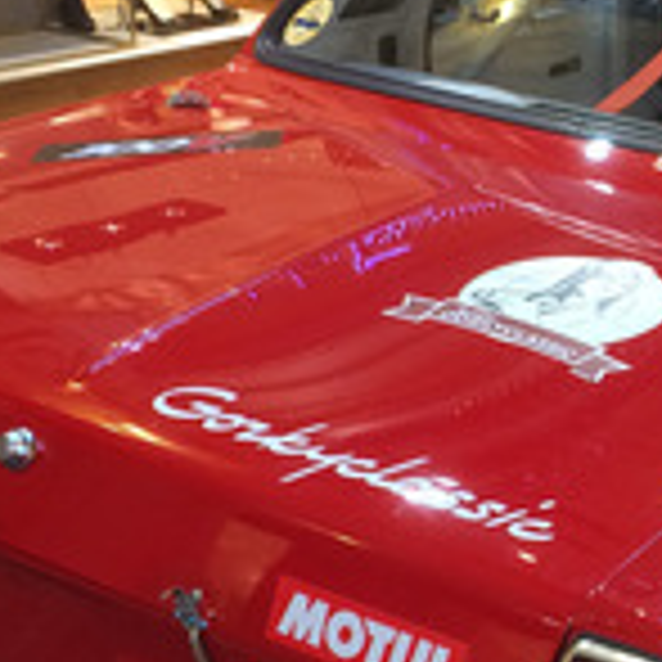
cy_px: 304
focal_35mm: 90
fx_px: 1947
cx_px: 667
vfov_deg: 19.3
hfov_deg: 18.8
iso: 80
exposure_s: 1/30
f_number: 2.2
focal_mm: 4.12
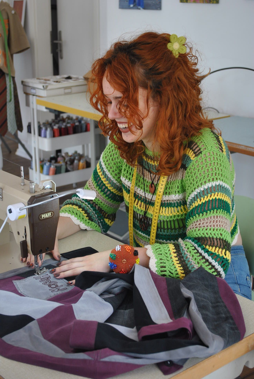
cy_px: 190
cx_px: 127
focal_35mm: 60
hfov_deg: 22.7
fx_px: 633
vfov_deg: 33.4
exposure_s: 1/50
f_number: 5.3
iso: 200
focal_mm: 40
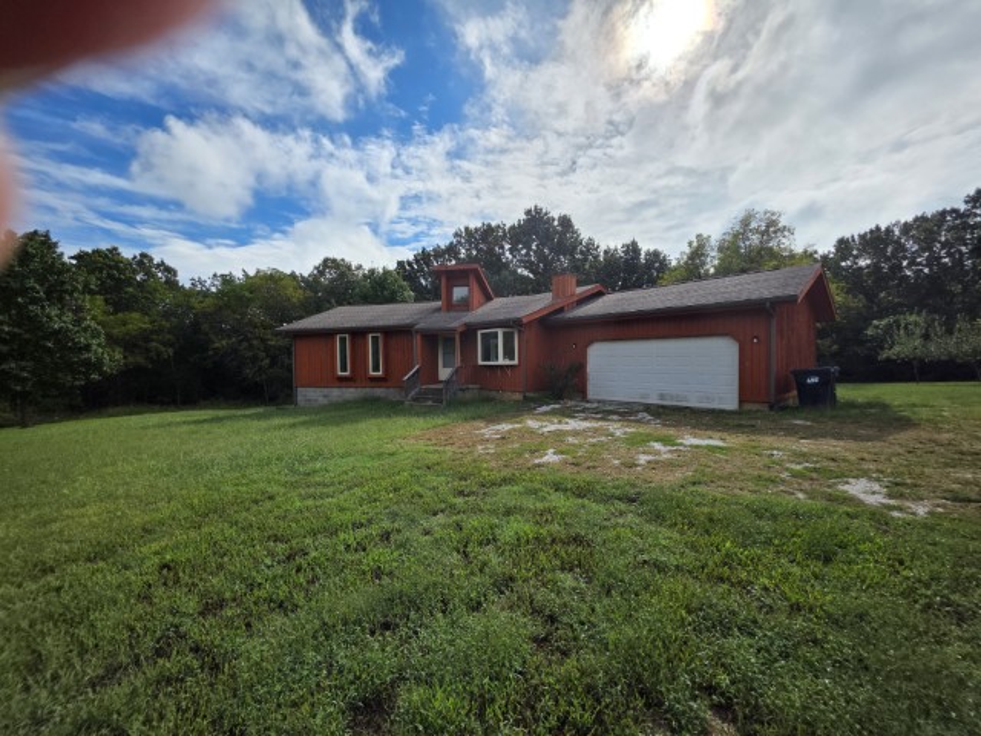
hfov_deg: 106.2
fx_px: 368
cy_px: 368
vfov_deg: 89.9
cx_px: 490
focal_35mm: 13
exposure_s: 1/4413
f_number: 1.9
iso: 40
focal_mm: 2.2
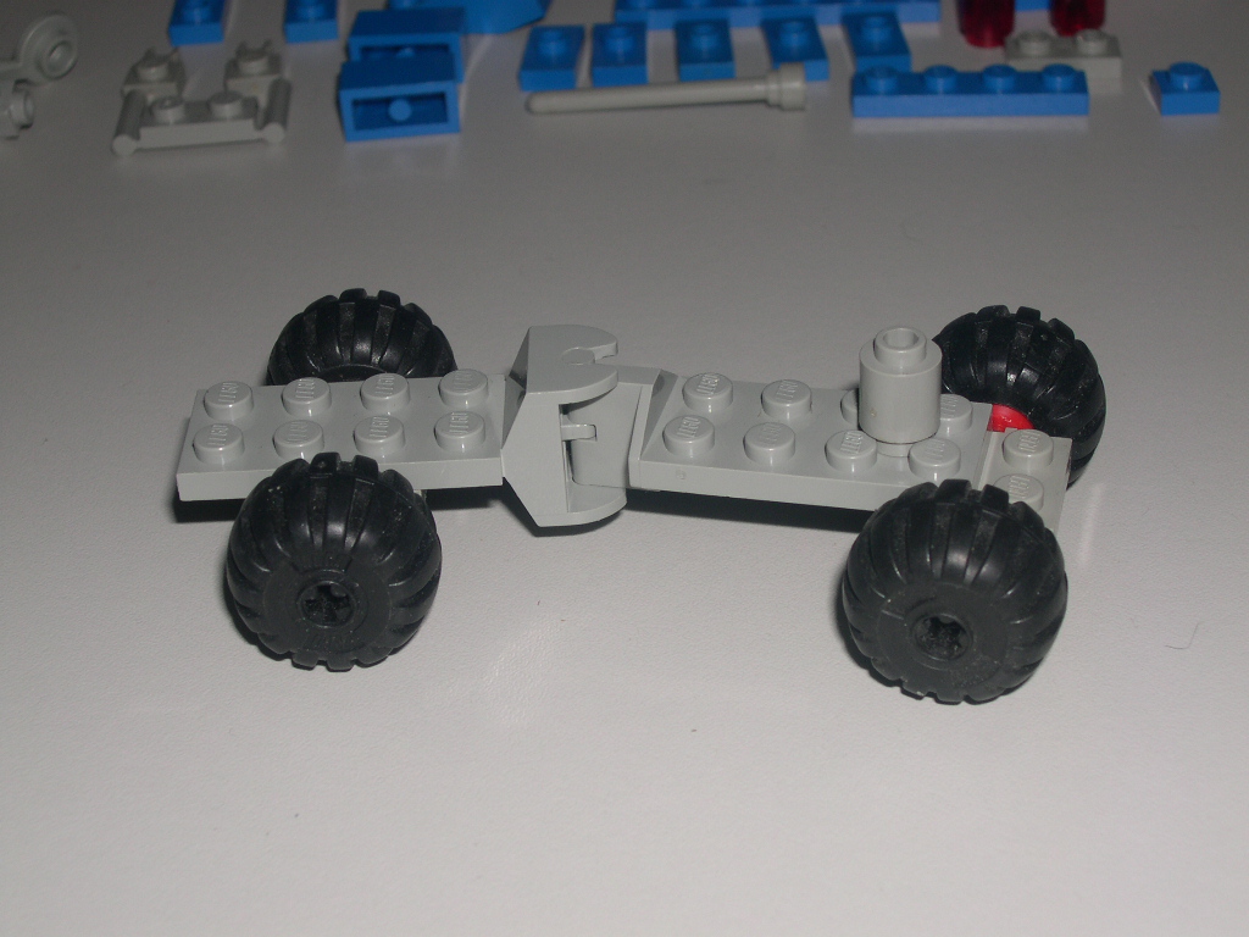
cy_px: 468
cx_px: 624
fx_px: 2417
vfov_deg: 21.9
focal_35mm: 67
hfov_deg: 29.0
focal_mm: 14.2
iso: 100
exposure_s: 1/60
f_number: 10
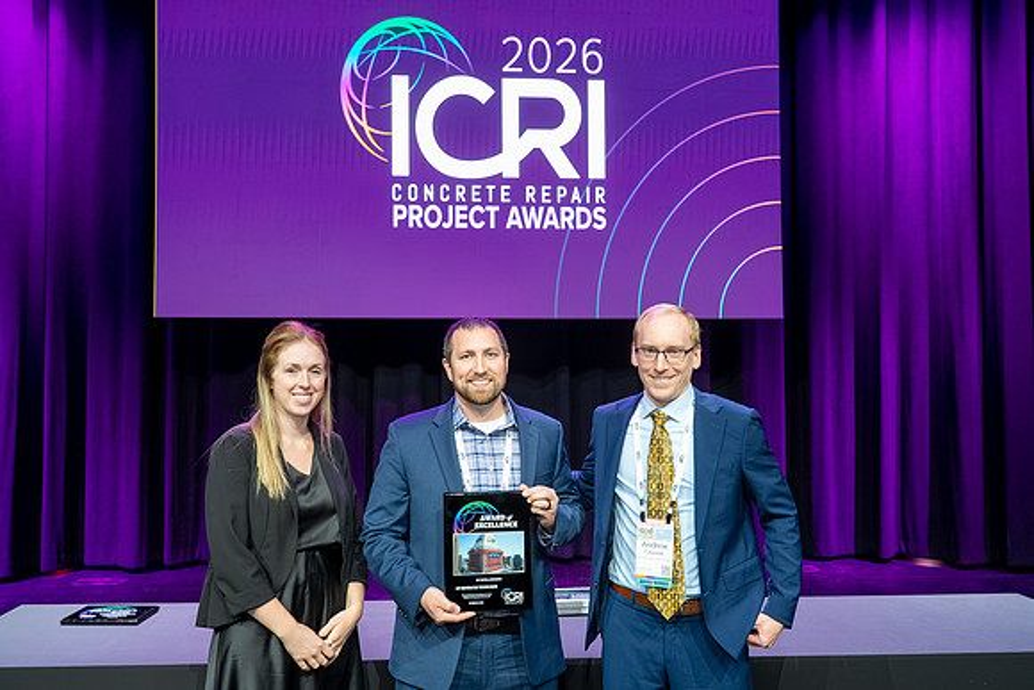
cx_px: 517
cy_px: 345
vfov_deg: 38.9
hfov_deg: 55.8
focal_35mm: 34
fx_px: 977
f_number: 5.6
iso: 3200
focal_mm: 34
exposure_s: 1/125
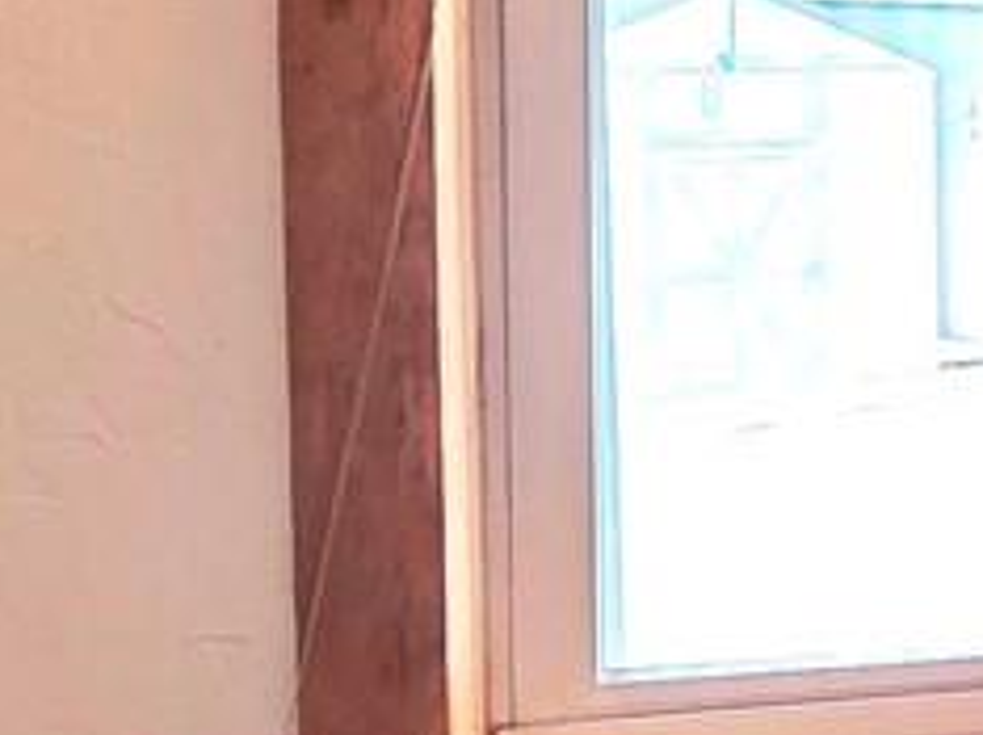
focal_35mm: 89
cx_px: 2147
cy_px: 160
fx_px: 2525
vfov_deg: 16.5
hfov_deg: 15.6
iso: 125
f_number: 1.9
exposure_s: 1/120
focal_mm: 2.2
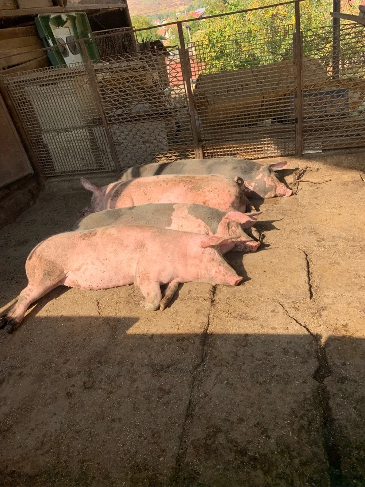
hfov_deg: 53.0
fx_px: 366
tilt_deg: -30.8
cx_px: 182
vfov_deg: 67.3
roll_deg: +11.8
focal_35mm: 26
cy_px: 244
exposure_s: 1/894
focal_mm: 4.25
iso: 25
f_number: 1.8
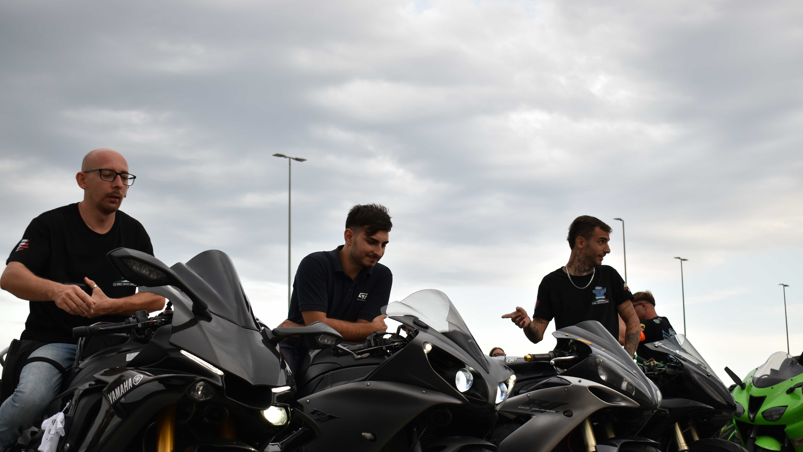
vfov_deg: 24.1
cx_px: 402
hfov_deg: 41.7
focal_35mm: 50
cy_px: 268
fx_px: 1055
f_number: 4.2
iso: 100
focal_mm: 31
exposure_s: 1/160
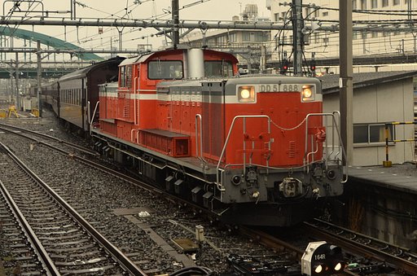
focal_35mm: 33
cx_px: 208
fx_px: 381
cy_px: 138
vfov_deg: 39.8
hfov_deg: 57.3
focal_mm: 22
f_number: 5.6
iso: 400
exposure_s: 1/125
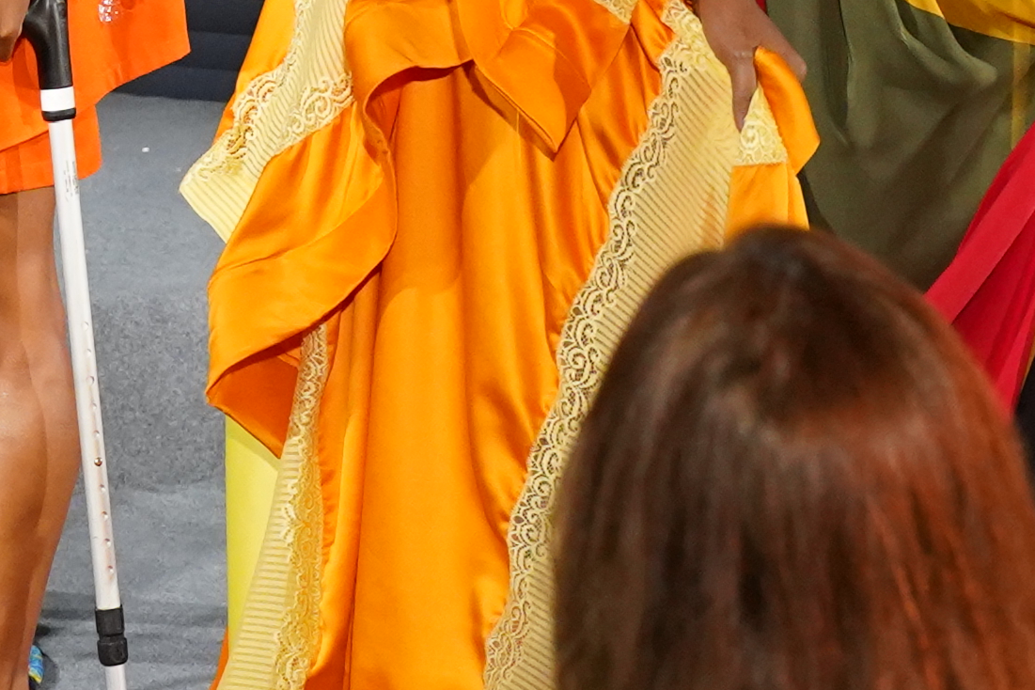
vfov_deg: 7.0
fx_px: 5548
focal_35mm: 193
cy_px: -347
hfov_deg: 10.6
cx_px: 130
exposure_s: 1/400
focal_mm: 36
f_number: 3.5
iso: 3200
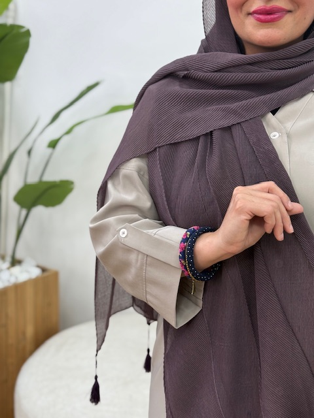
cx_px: 157
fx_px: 581
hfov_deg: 30.3
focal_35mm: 48
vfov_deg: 39.7
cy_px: 209
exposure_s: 1/242
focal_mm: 6.76
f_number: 1.78
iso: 64
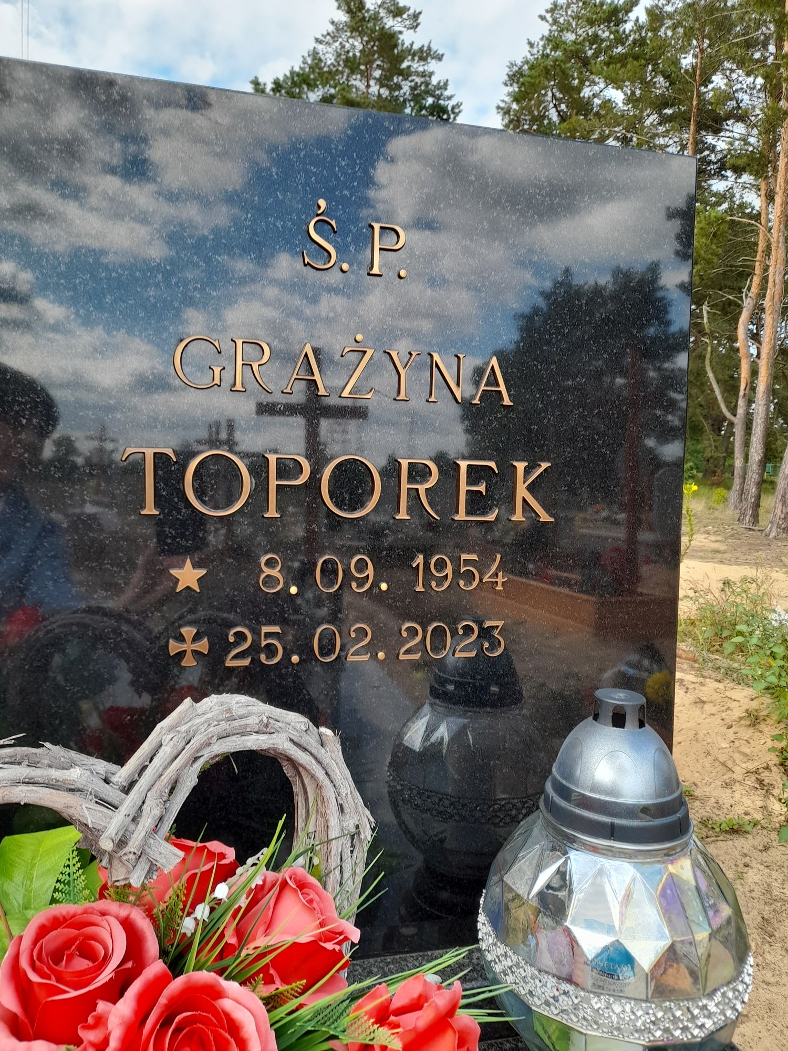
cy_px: 526
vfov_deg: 69.4
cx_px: 394
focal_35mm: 25
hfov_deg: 54.9
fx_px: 759
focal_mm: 4.6
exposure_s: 1/106
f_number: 2
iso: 20
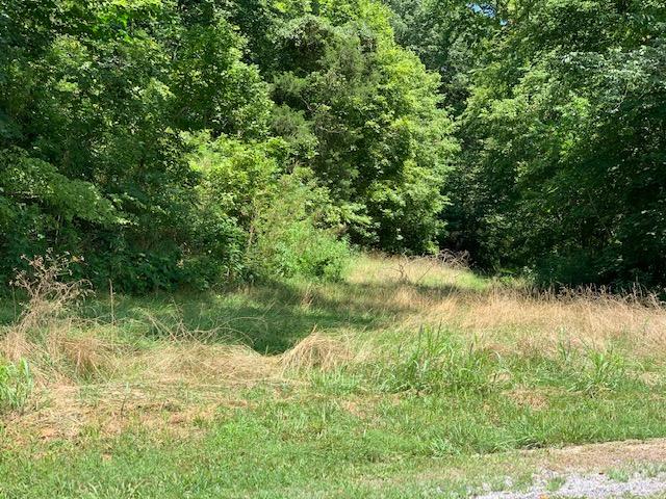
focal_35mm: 52
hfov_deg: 36.8
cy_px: 250
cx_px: 333
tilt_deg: +3.1
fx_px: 1000
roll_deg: -1.9
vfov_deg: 28.0
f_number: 2.4
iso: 16
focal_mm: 6
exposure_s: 1/343
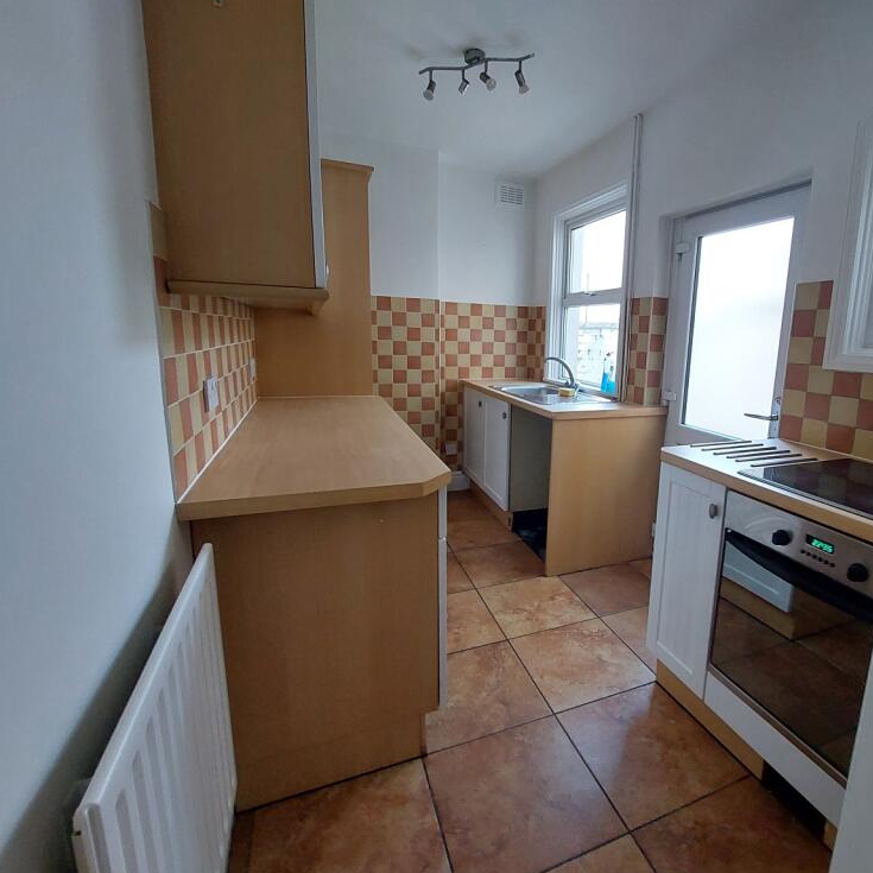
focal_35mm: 16
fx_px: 457
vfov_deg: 87.4
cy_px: 439
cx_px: 543
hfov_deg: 85.8
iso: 200
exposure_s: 1/50
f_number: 2.2
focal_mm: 1.74
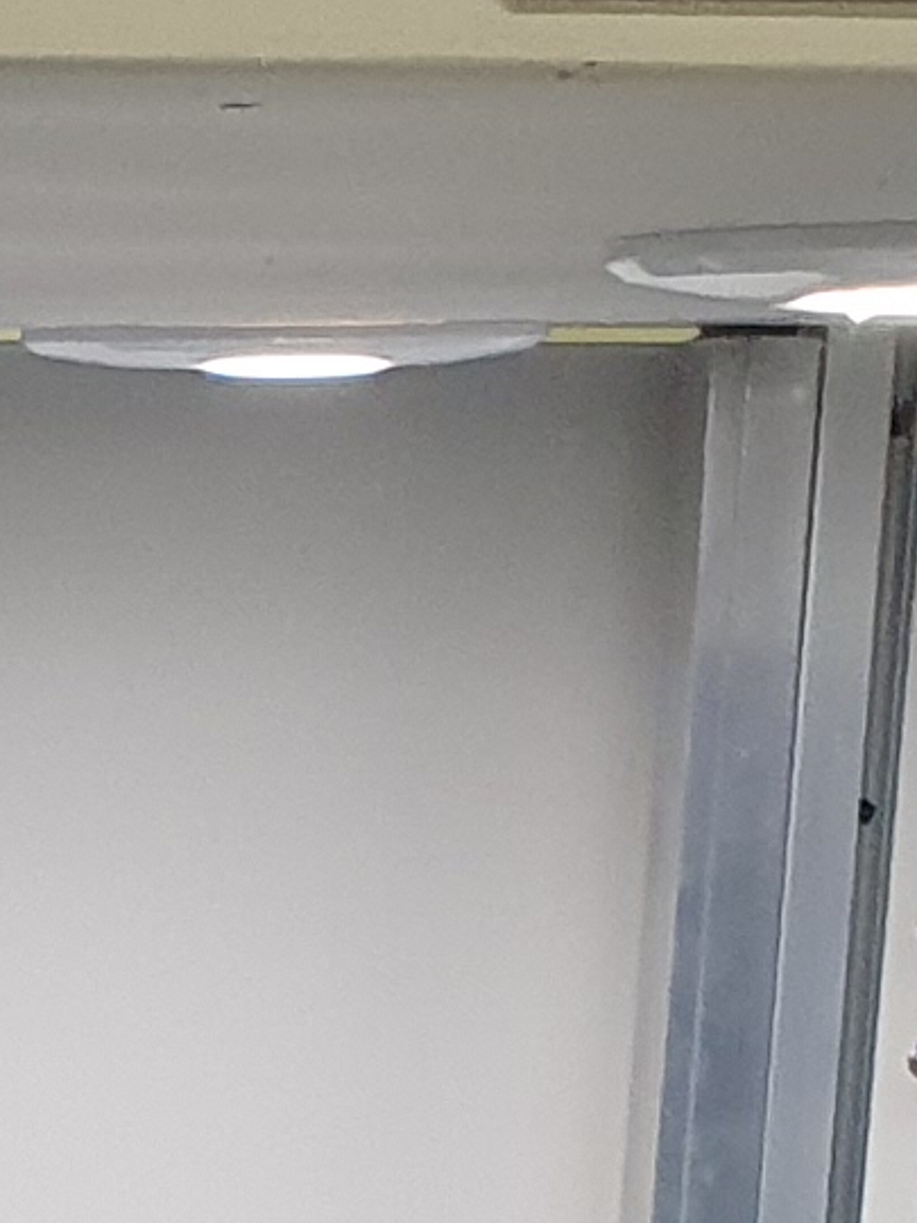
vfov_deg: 9.1
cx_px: -682
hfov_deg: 7.5
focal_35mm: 194
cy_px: 3037
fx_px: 6852
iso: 200
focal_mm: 4.3
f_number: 2.4
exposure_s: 1/120
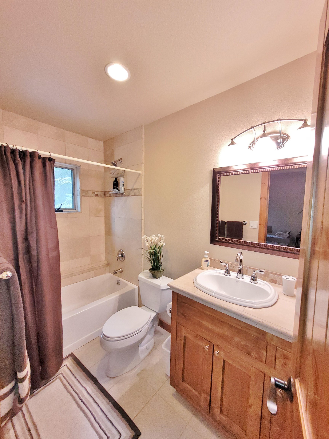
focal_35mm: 13
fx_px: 165
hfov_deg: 89.9
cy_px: 220
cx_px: 164
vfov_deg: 106.2
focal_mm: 1.74
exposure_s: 1/60
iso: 200
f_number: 2.2
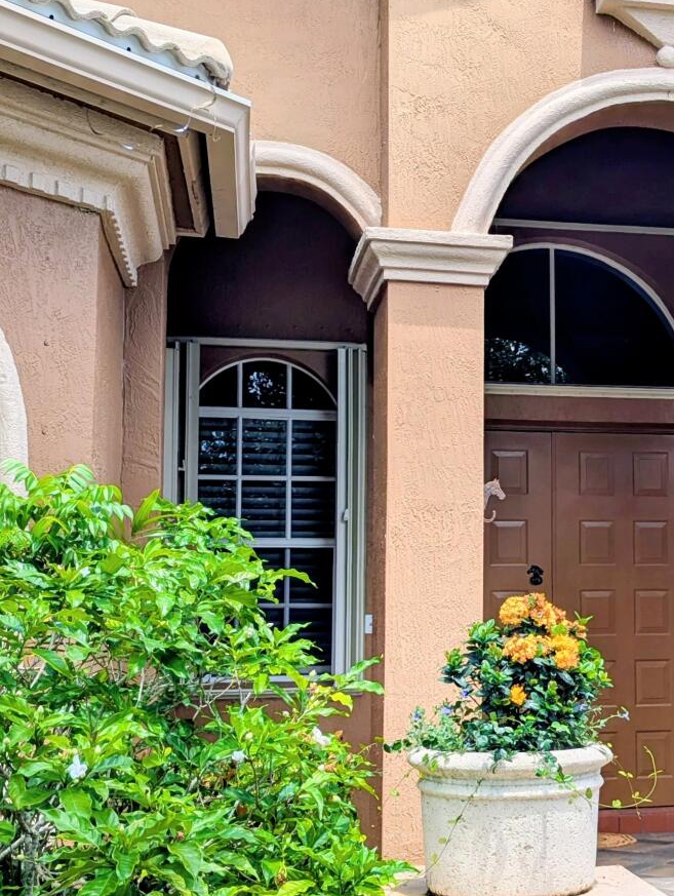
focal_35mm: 55
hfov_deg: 25.8
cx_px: 608
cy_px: 496
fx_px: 1425
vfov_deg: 34.9
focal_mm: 6.81
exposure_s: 1/951
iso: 42
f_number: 1.85
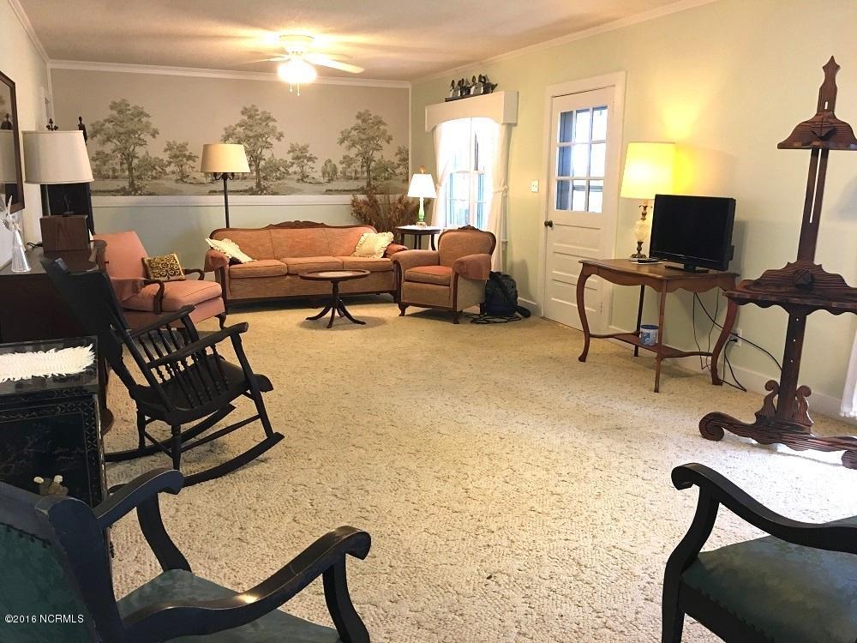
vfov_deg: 48.2
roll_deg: -0.1
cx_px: 428
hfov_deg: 61.7
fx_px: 718
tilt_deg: -10.5
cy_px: 322
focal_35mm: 29
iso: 64
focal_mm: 4.15
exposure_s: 1/15
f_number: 2.2
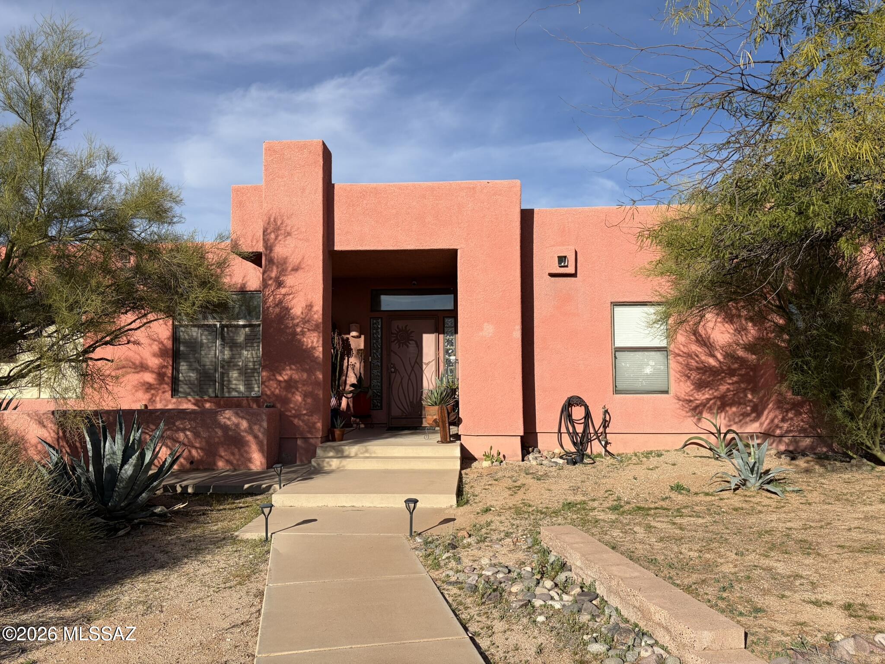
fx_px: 665
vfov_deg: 53.1
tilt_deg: +4.4
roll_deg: +1.6
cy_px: 332
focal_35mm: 26
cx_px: 442
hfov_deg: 67.3
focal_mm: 5.96
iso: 50
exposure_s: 1/4065
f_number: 1.6
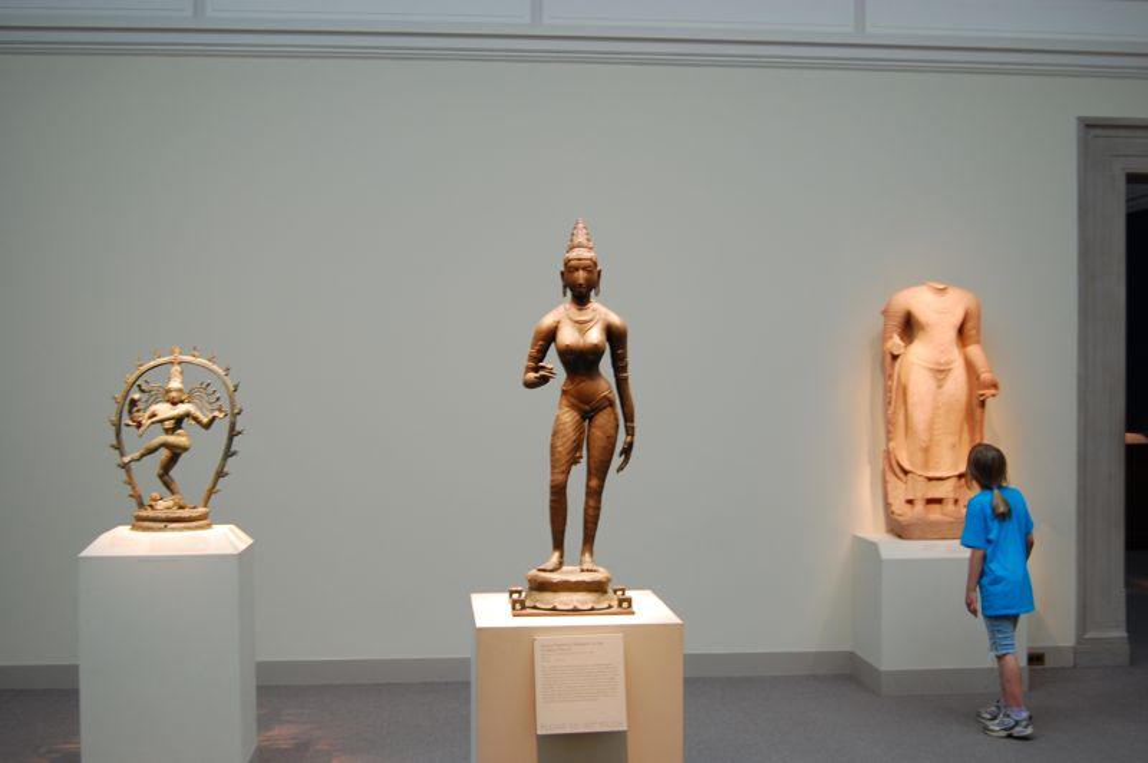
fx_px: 1338
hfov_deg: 46.4
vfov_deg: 31.8
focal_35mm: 42
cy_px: 382
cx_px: 574
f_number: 4.2
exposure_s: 1/15
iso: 400
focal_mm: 28
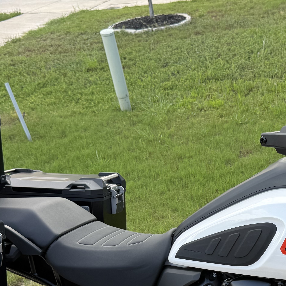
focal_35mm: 64
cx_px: 231
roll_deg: -1.5
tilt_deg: -29.5
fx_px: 598
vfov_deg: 26.4
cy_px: 231
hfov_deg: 26.4
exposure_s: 1/230
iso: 100
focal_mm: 6.76
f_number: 1.78
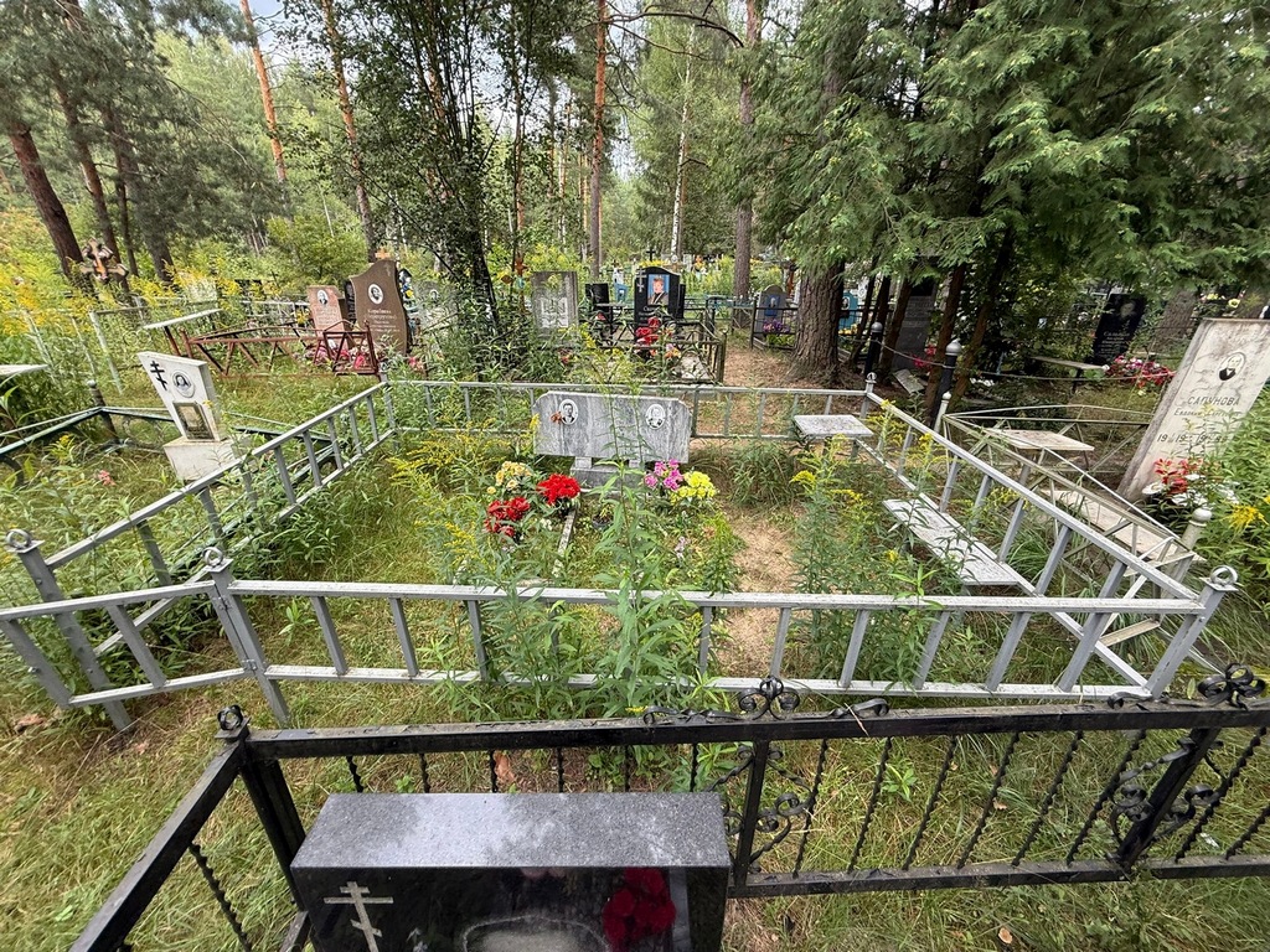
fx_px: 514
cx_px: 635
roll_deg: +1.2
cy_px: 476
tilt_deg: -19.1
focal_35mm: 14
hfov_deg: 102.1
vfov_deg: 85.7
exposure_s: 1/114
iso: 50
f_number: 2.2
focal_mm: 2.22
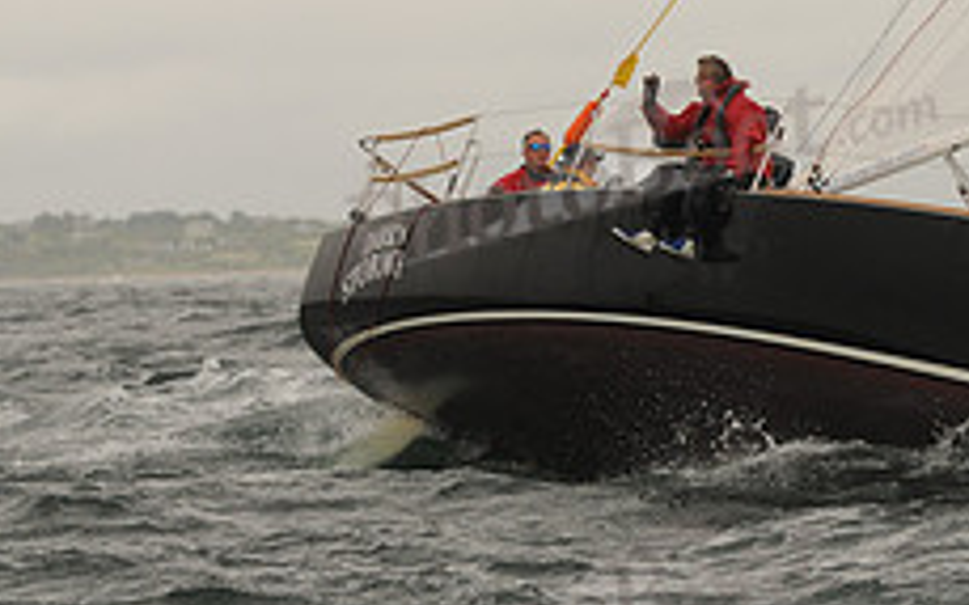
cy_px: 328
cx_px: 1155
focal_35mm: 271
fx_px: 7155
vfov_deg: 4.8
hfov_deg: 7.7
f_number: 4
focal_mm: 70
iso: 200
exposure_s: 1/1000
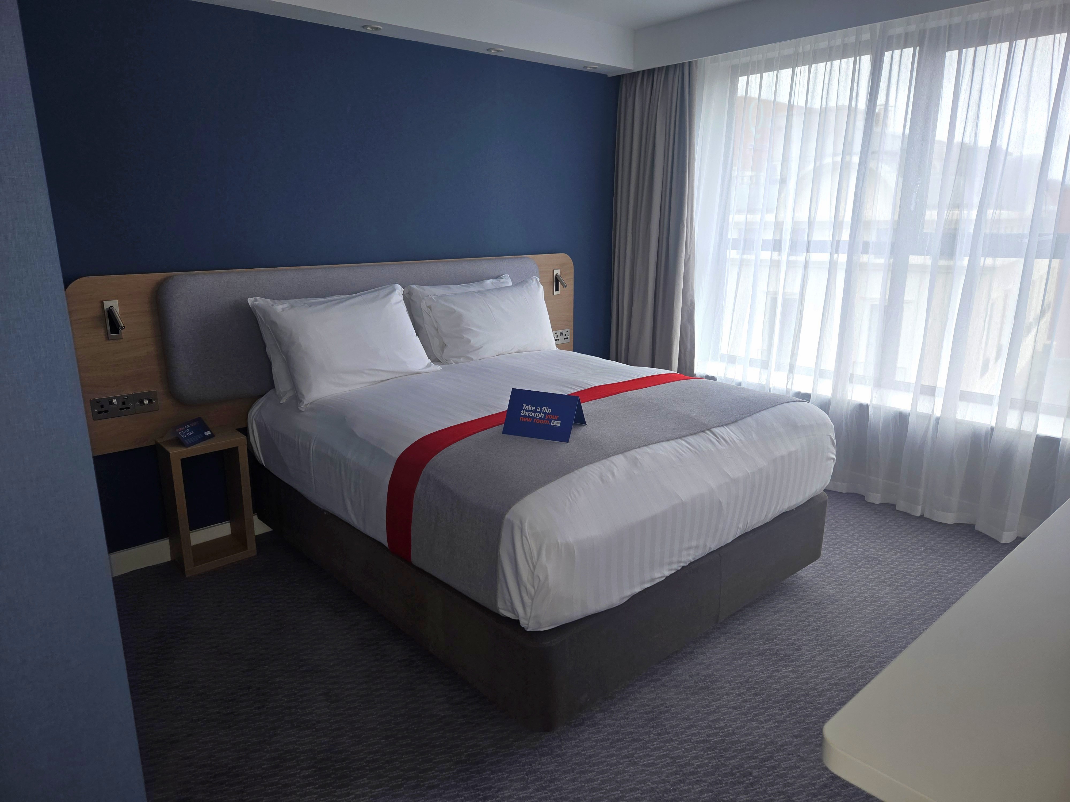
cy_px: 401
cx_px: 535
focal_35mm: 23
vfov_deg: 58.9
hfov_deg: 73.9
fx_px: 711
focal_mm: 5.4
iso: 50
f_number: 1.8
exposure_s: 1/50.3
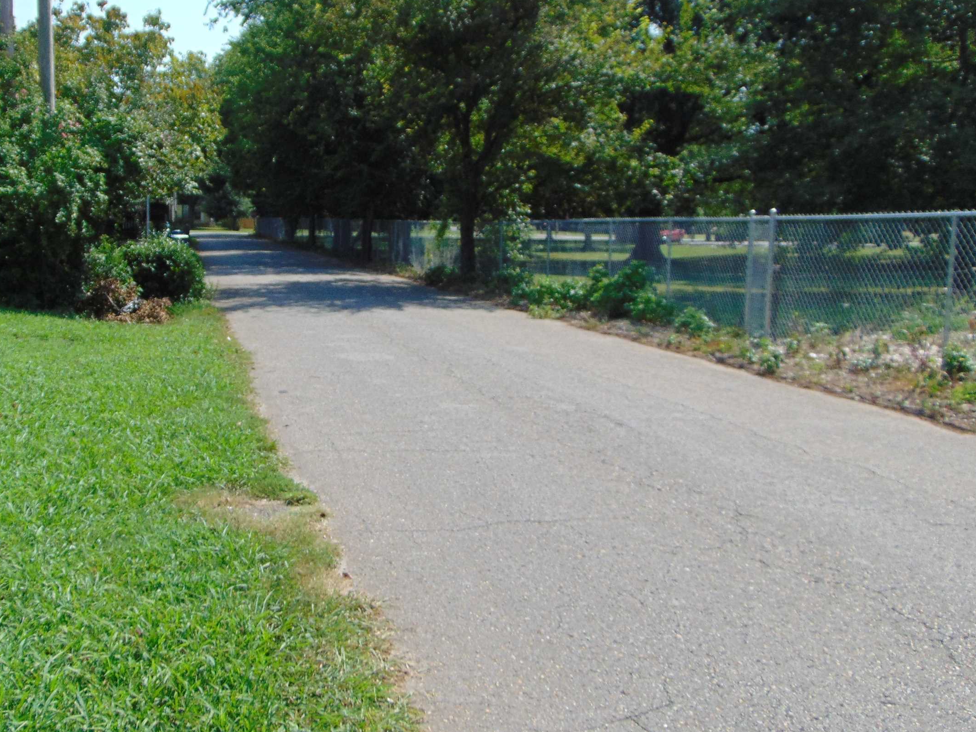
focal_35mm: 36
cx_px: 324
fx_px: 1015
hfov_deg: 50.4
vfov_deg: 39.6
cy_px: 332
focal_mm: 4.5
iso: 80
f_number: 3
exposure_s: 1/800
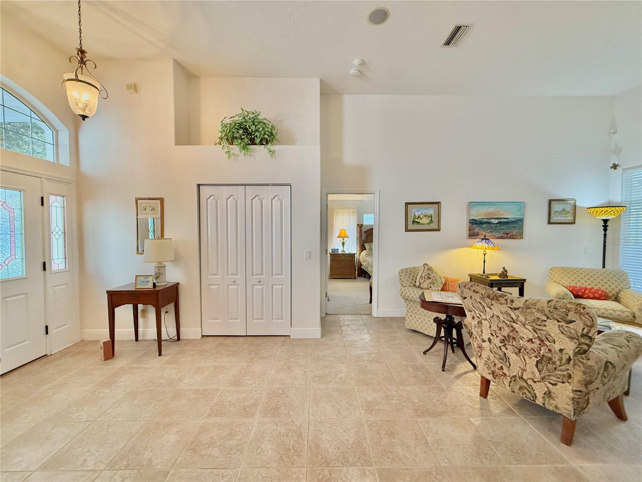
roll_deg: +0.6
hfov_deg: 102.1
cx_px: 321
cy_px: 241
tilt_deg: -1.7
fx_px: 260
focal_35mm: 14
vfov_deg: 85.7
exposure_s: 1/120
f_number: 2.2
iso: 400
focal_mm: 2.22
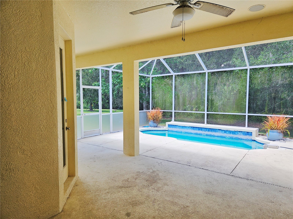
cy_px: 110
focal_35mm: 23
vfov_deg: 58.9
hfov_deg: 73.9
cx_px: 146
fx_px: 195
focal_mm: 5.4
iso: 25
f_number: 1.8
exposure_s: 1/194
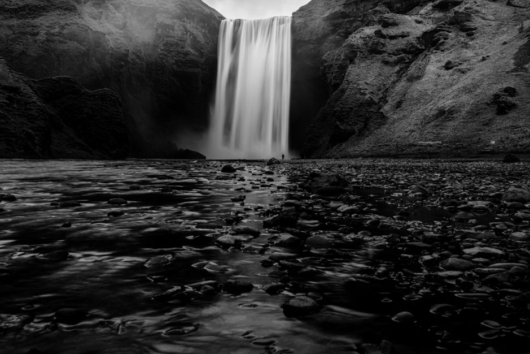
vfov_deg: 39.9
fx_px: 486
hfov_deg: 57.2
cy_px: 163
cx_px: 254
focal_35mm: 33
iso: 50
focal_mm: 24
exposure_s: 1.6
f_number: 11
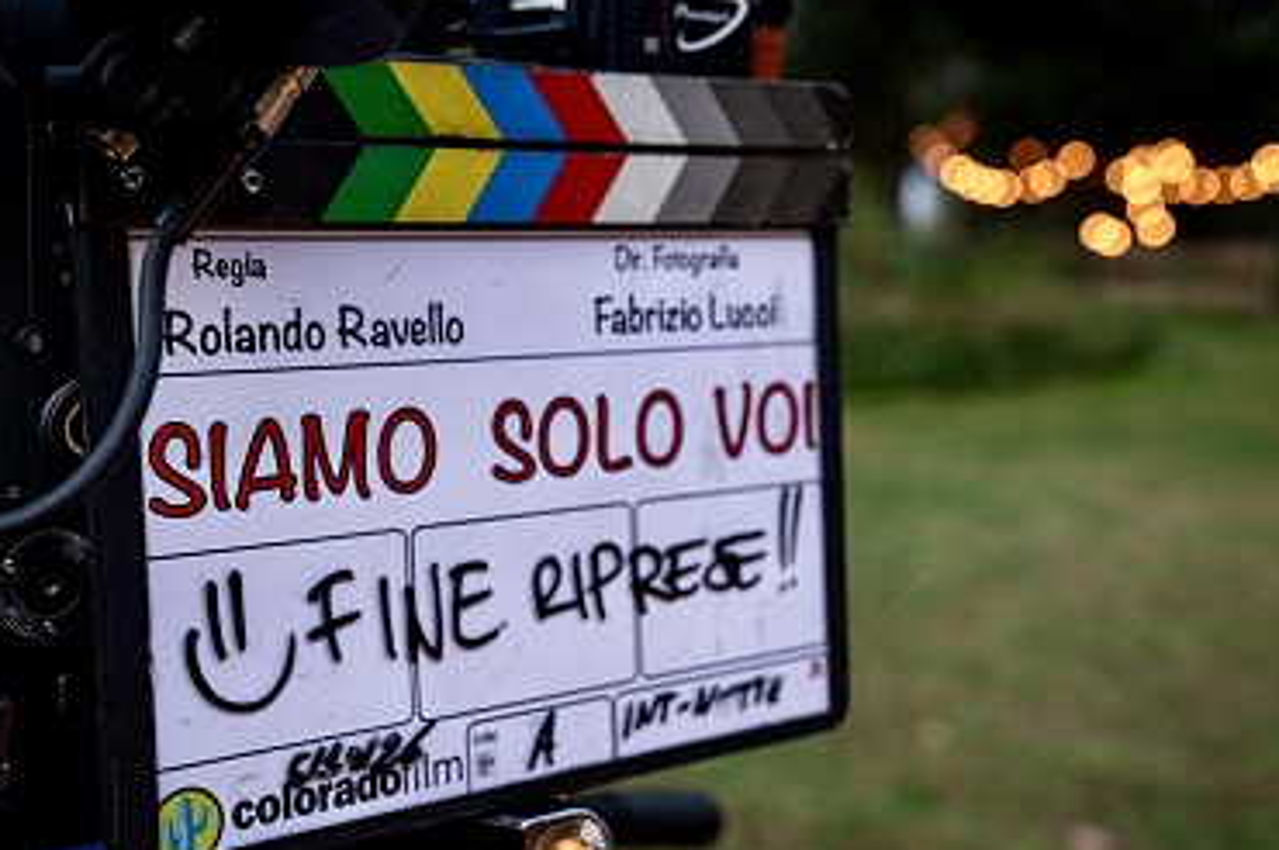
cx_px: 605
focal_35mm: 53
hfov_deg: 37.5
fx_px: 1881
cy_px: 442
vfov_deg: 25.5
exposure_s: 1/50
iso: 640
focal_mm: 49
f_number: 4.5
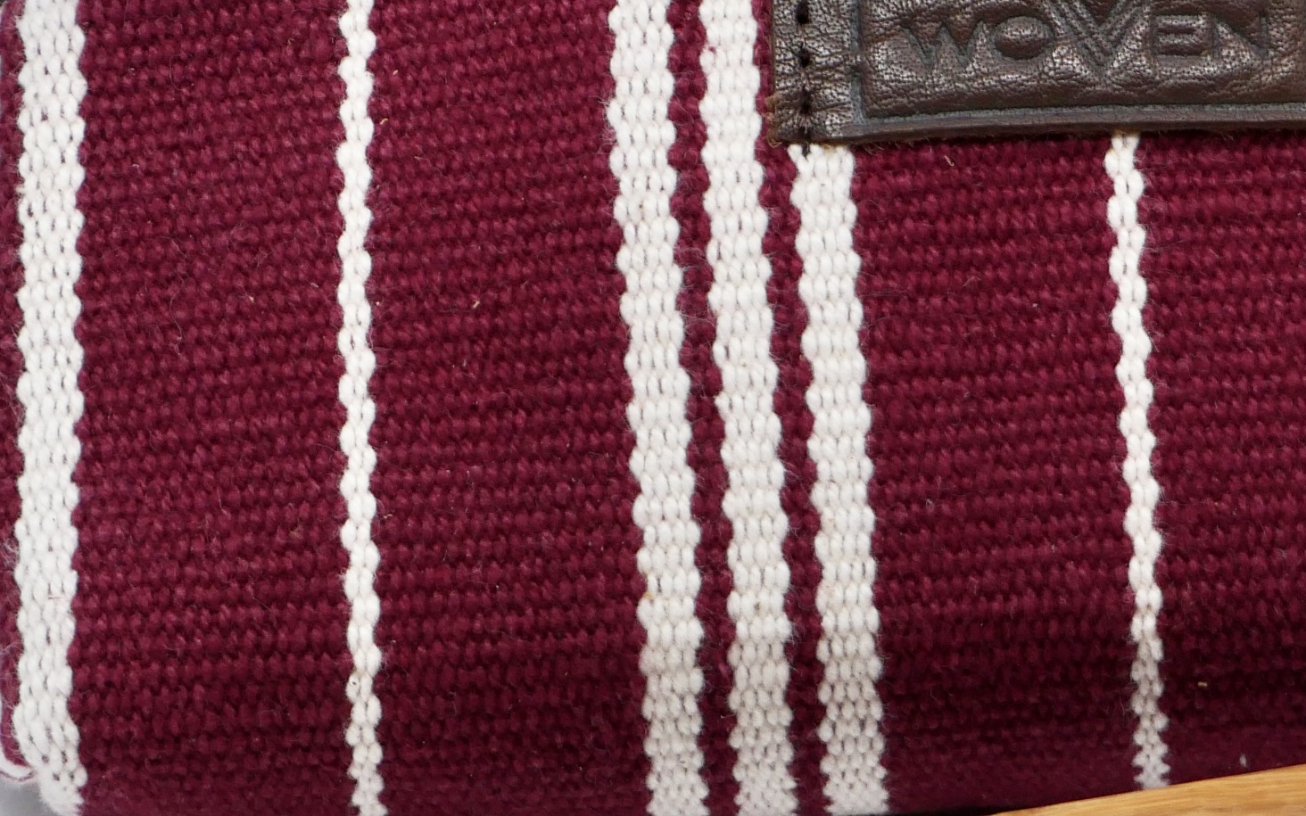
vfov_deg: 2.1
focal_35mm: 629
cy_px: 313
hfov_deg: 3.3
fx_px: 22388
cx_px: 1040
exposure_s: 1/250
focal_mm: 117
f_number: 5.3
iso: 400
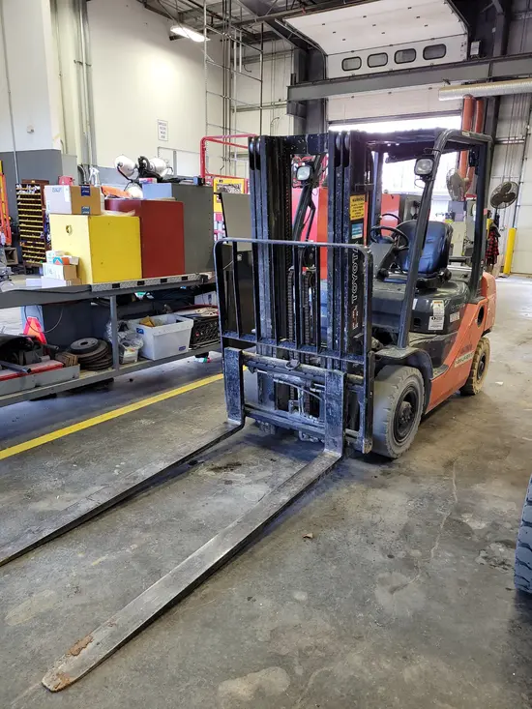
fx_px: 533
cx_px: 266
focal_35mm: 26
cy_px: 354
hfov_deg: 53.1
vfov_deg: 67.3
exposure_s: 1/60
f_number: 1.8
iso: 125
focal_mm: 5.4
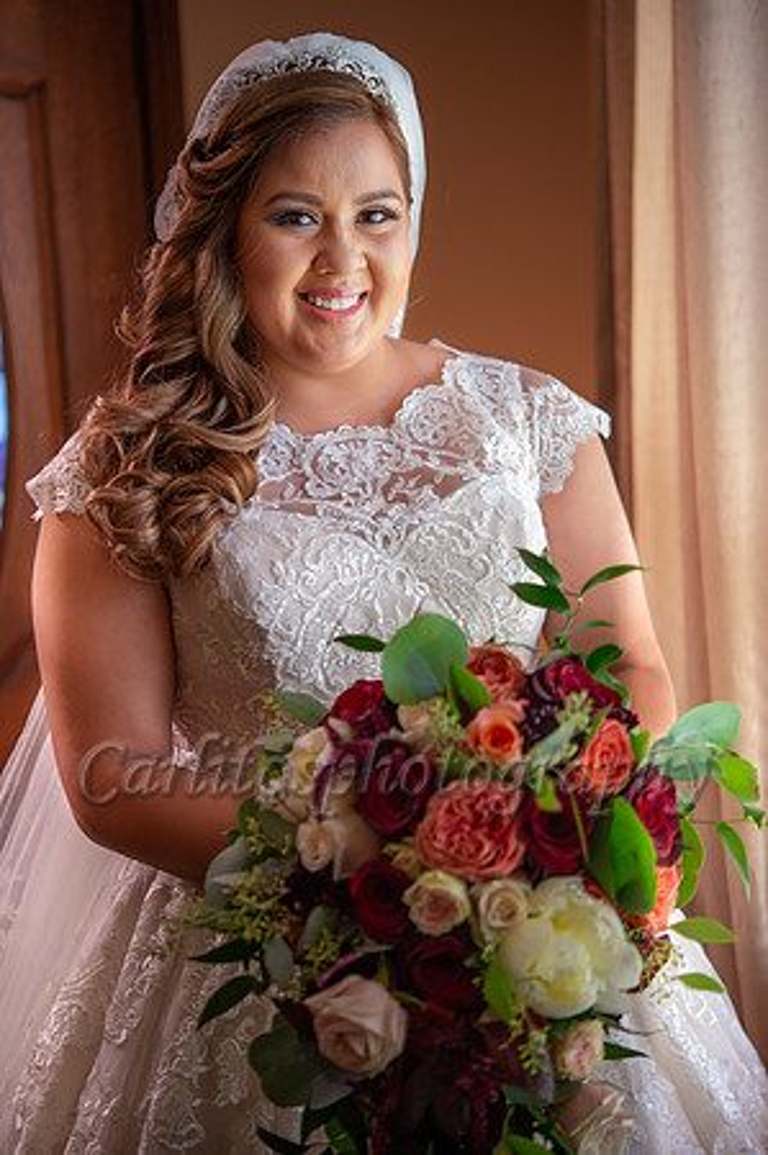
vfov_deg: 33.4
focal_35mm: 60
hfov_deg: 22.6
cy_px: 578
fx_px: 1924
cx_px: 384
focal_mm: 60
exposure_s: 1/60
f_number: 3.2
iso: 400
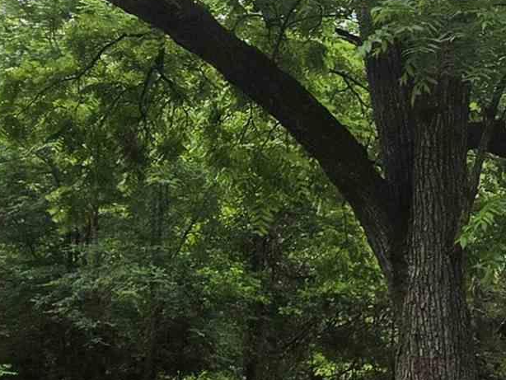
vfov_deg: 21.9
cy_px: 370
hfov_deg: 25.2
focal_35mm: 65
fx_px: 951
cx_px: 678
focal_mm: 2.2
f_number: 1.9
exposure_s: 1/1588
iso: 32
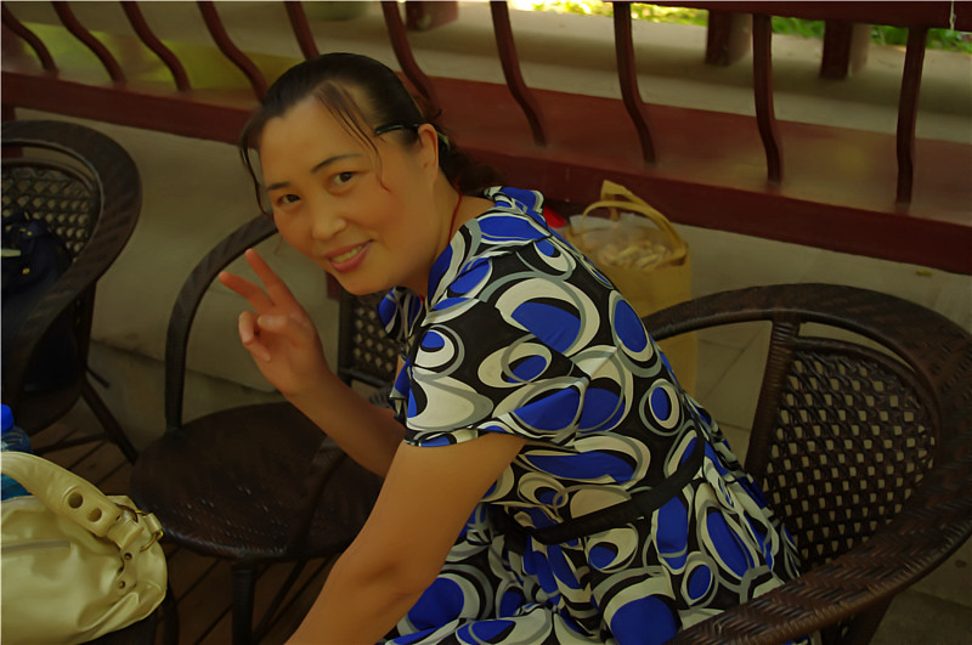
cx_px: 486
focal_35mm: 42
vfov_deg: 31.8
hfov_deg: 46.5
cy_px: 322
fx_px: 1132
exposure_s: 1/125
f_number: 4
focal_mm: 28.13
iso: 200
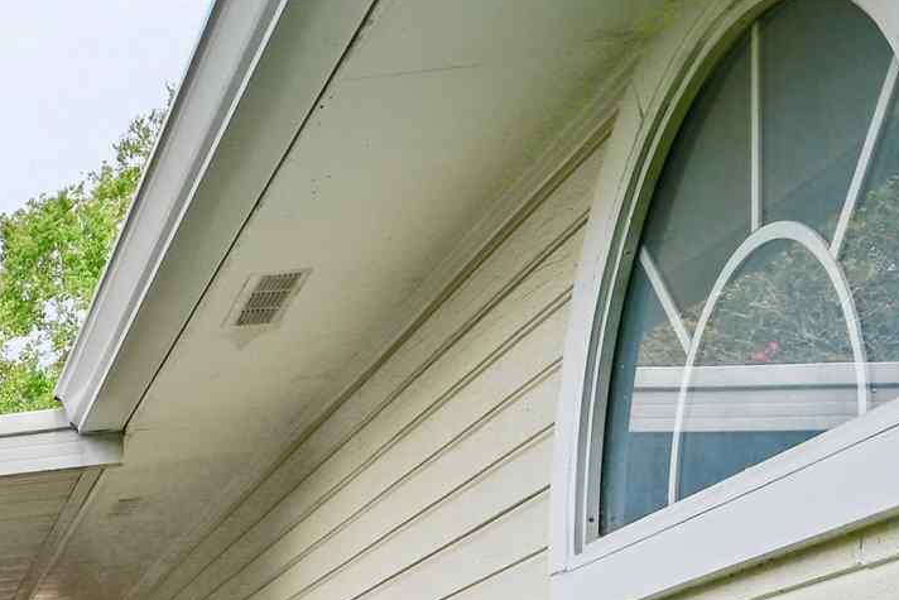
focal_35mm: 84
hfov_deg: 17.1
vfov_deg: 15.4
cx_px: -932
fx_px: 2102
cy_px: 806
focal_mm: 19.5
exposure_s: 1/160
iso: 200
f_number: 10
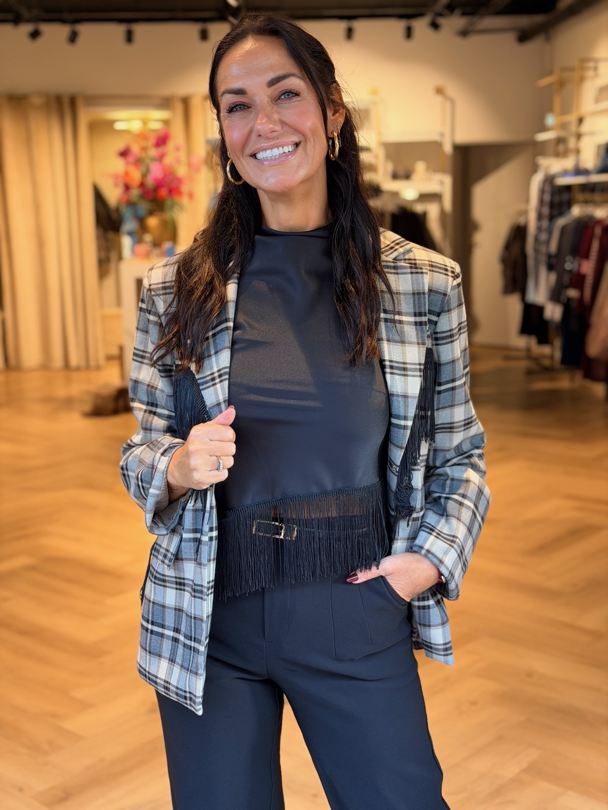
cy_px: 405
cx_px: 304
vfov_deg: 39.7
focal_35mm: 48
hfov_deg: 30.3
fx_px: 1124
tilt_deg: -10.5
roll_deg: +1.1
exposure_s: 1/100
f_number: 1.78
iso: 100
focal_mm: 6.76
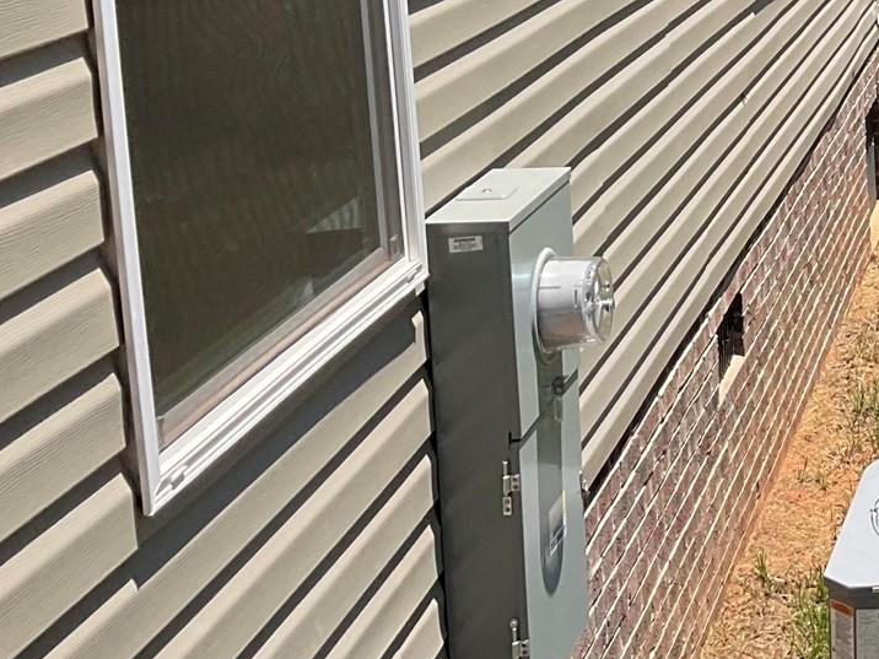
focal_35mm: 83
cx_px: 1219
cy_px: -80
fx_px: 2108
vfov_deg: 17.2
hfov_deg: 20.9
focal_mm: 3
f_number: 1.8
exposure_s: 1/1168
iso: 16
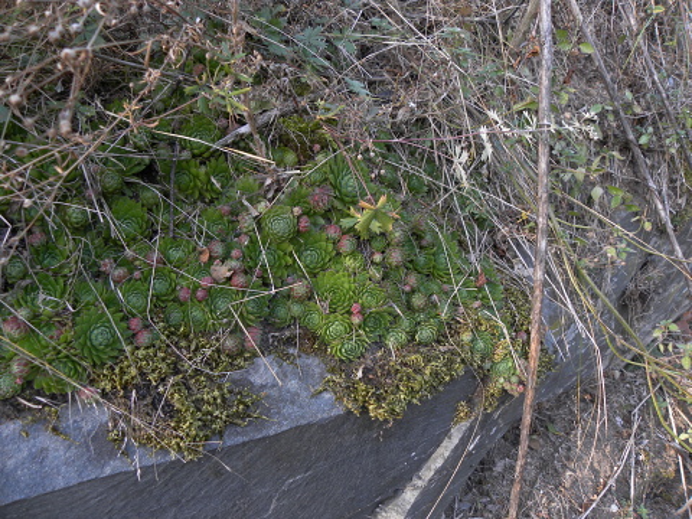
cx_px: 346
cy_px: 260
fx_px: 520
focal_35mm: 26
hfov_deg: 67.3
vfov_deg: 53.1
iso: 64
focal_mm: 4.6
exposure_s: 1/50
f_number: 2.8
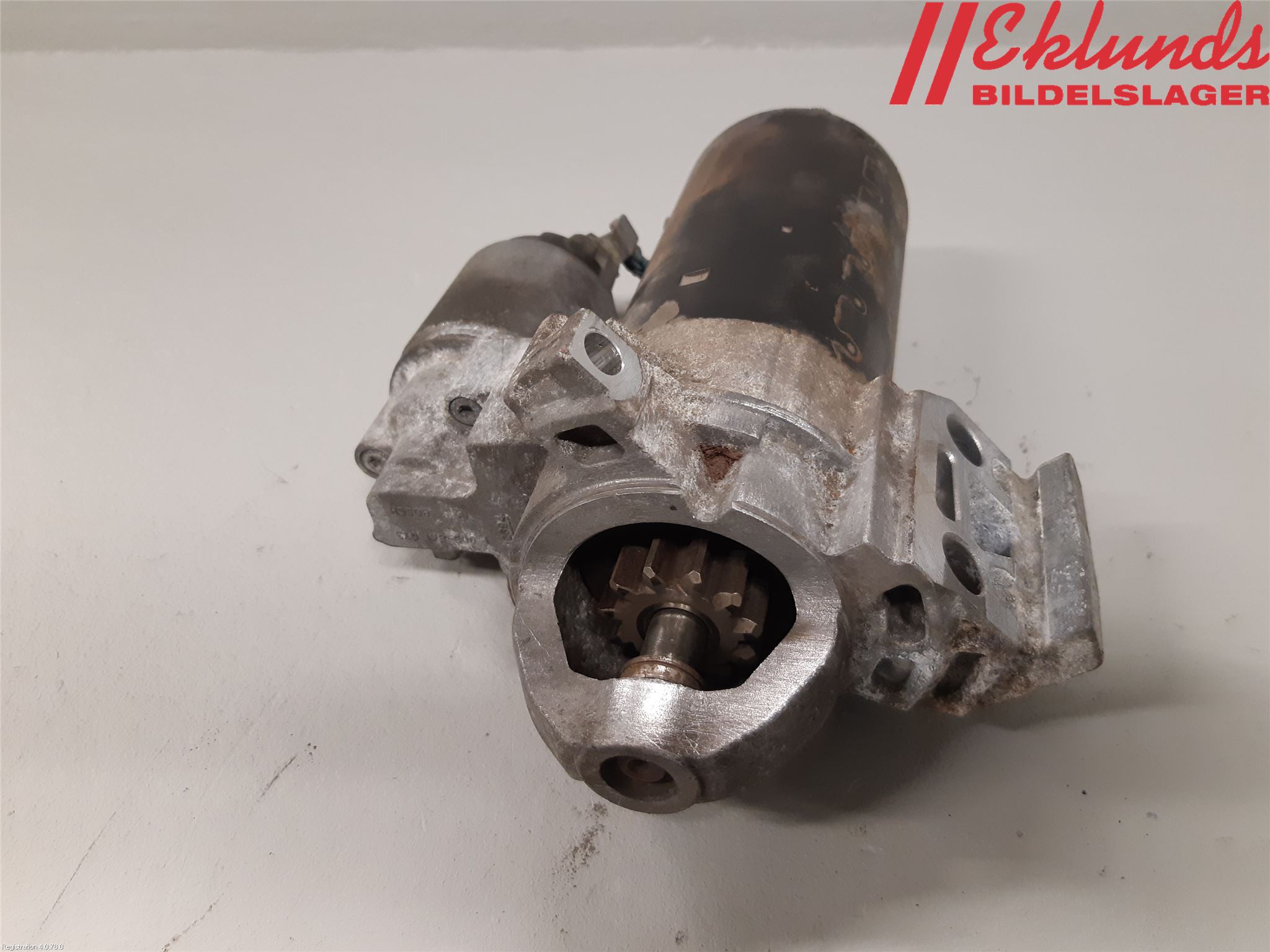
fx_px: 954
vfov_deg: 53.1
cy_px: 476
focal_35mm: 26
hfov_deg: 67.3
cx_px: 635
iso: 160
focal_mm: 3.93
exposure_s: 1/50
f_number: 1.7
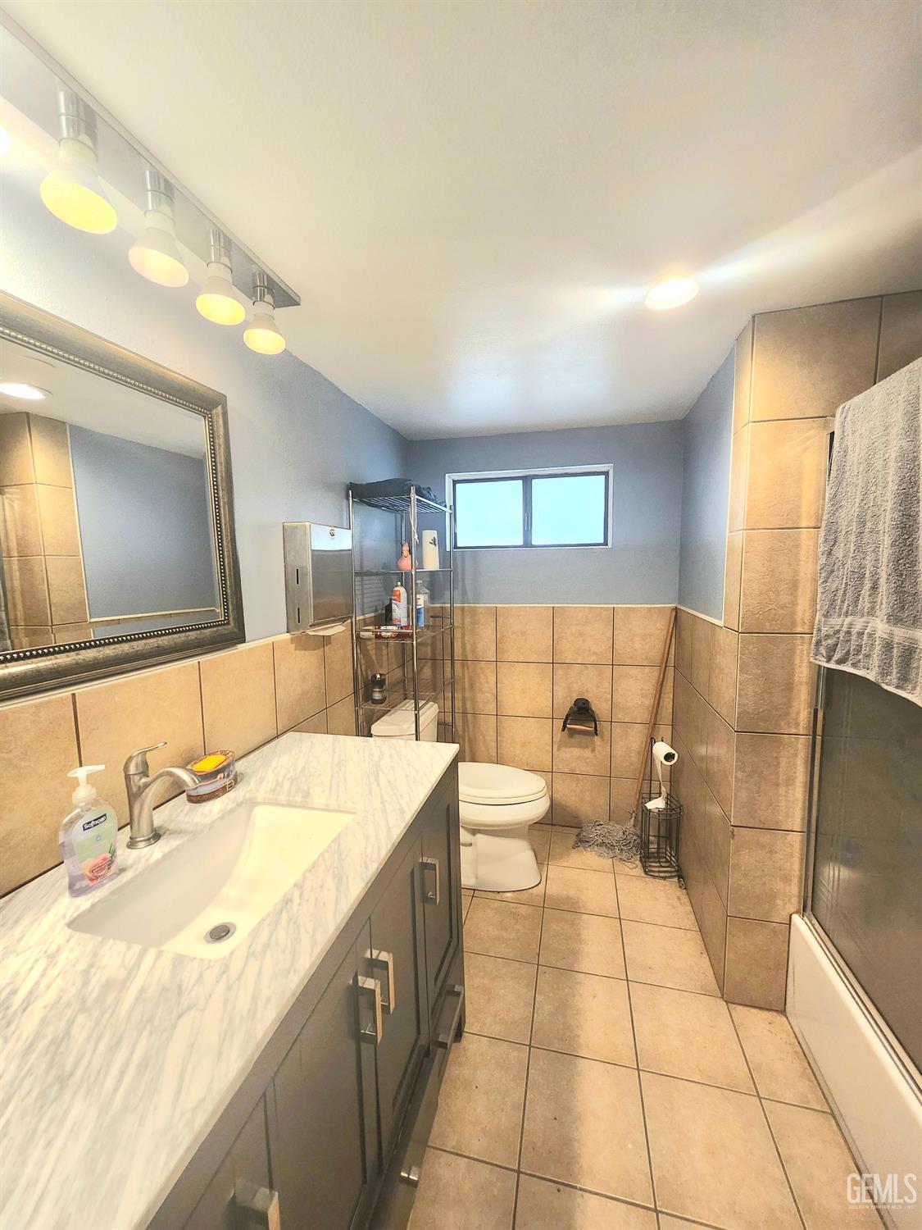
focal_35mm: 13
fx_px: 462
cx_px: 461
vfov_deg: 106.2
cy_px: 615
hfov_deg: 89.9
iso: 160
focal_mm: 1.74
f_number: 2.2
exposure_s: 1/60.2
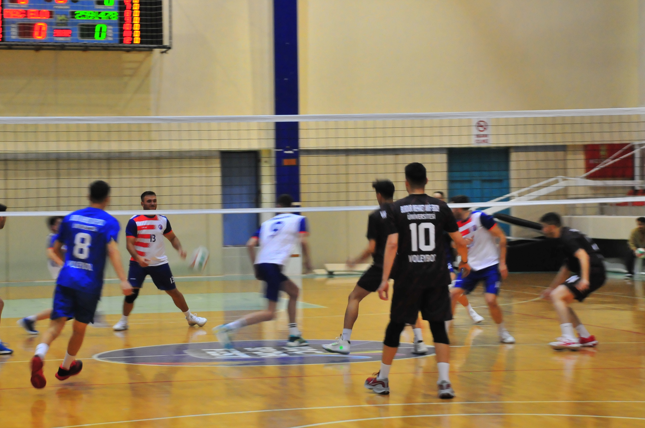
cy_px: 164
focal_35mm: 105
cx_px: 270
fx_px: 1879
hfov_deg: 19.5
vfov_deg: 13.0
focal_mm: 52
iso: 1100
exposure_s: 1/30
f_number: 5
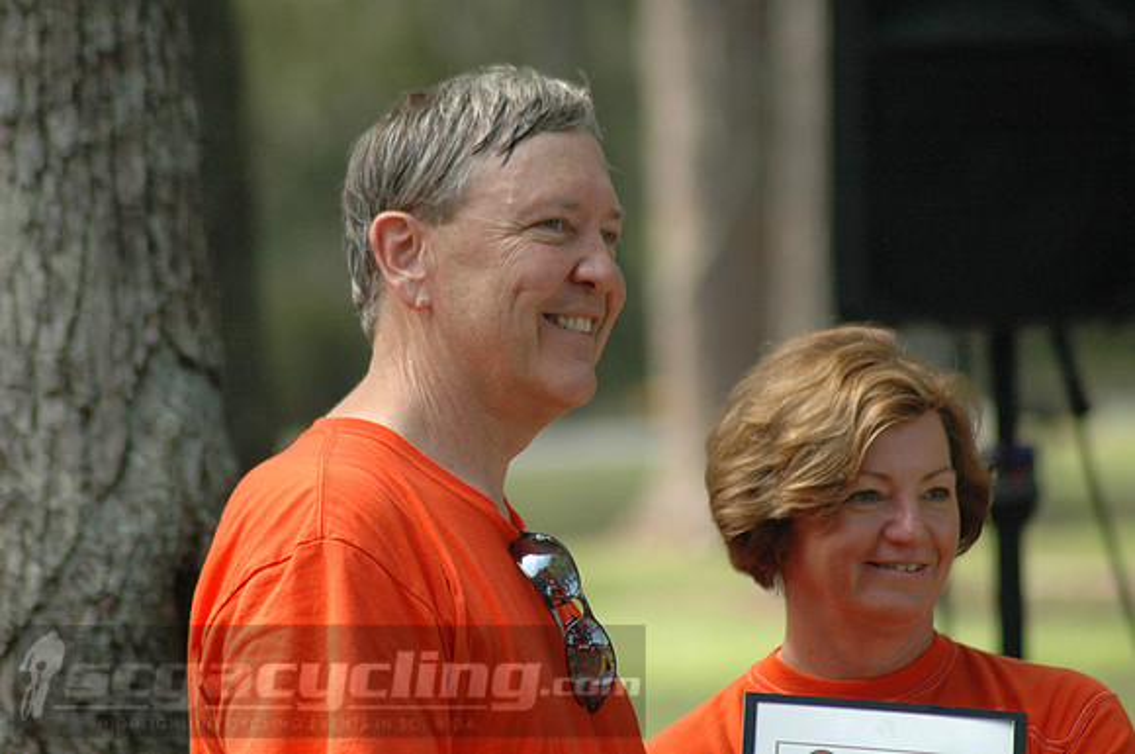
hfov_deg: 5.7
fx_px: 11334
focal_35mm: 360
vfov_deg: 3.8
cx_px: 568
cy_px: 377
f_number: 5.3
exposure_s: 1/500
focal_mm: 240
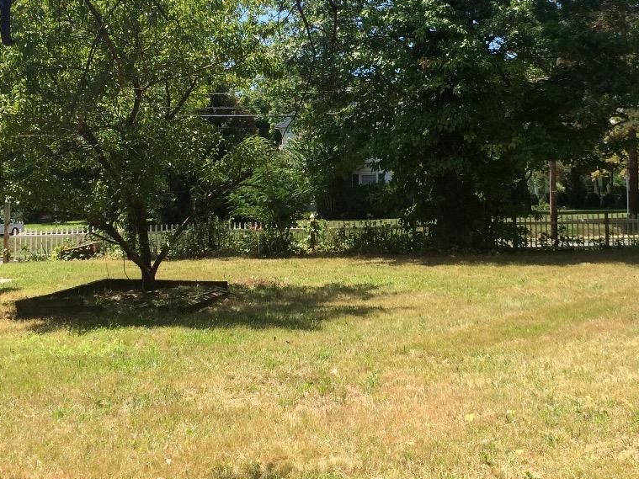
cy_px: 151
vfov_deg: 26.4
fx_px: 1015
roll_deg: +1.9
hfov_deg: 34.7
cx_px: 410
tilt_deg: +1.3
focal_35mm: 55
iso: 32
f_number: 2.2
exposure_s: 1/1053
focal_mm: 4.15
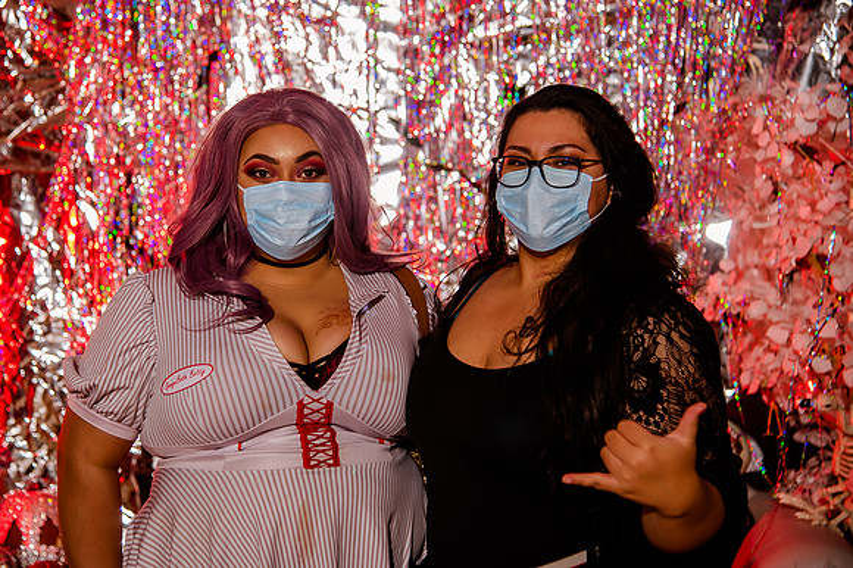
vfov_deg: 17.1
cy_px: 245
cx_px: 369
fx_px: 1883
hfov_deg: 25.5
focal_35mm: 80
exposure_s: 1/250
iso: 1250
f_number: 4
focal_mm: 70
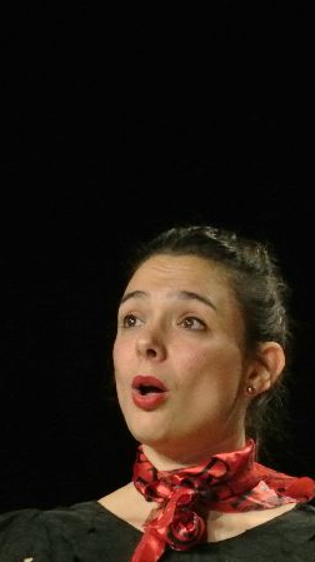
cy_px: 325
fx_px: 8255
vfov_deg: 3.9
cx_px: 356
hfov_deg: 2.2
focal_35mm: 555
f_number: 5.6
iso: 3200
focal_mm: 110
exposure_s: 1/60
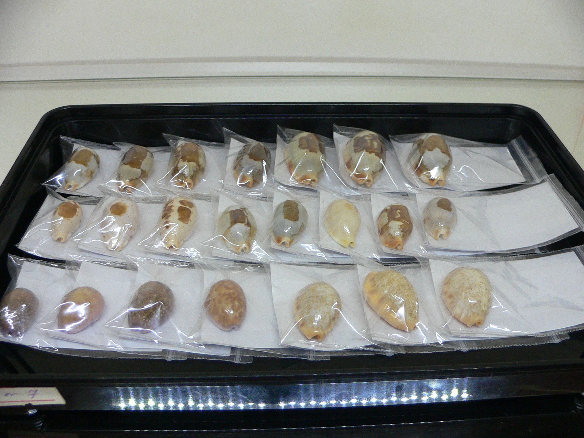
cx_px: 292
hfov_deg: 52.6
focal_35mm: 35
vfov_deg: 40.7
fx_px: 590
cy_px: 219
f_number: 2.8
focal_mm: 4.6
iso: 200
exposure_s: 1/60
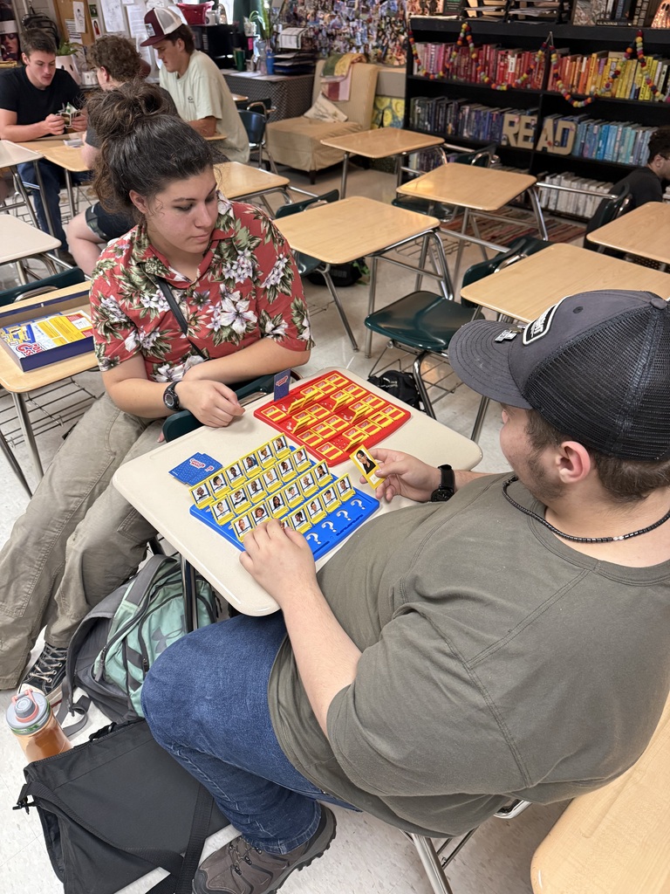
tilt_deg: -38.0
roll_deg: +0.8
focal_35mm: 24
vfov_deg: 71.6
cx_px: 335
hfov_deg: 56.8
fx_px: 619
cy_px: 447
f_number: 1.78
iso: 250
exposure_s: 1/60
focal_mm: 6.76
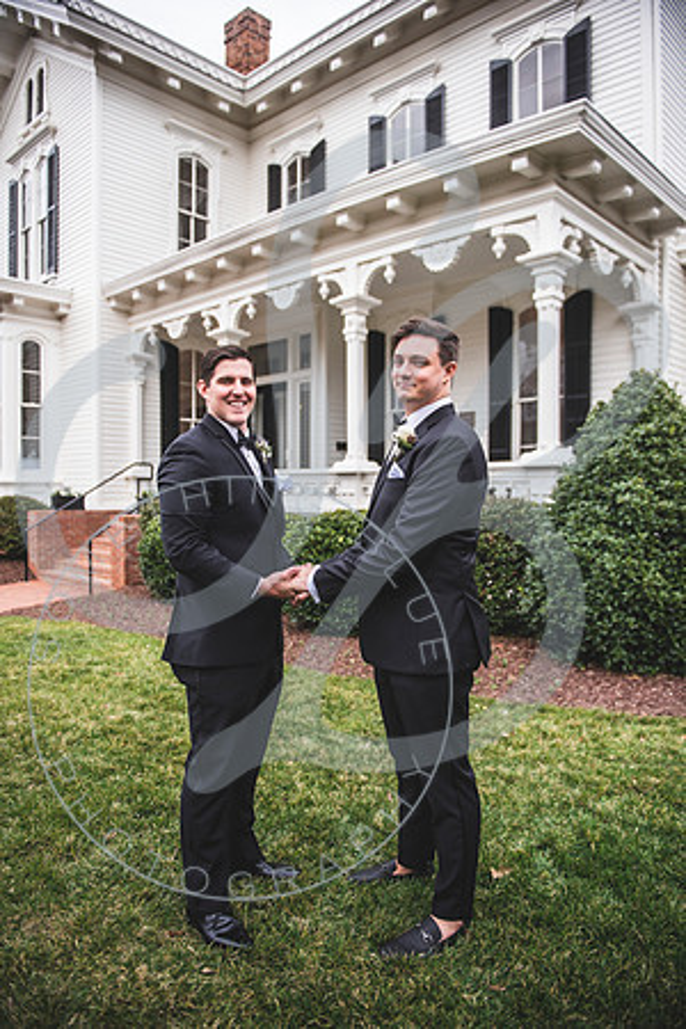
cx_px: 343
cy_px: 514
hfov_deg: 53.1
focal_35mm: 24
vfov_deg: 73.7
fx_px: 686
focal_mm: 24
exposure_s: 1/400
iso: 100
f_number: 2.8
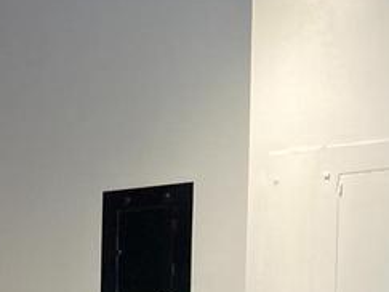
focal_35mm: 118
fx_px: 1325
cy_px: 545
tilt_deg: -5.4
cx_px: -51
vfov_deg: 11.5
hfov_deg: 16.2
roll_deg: -0.3
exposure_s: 1/60
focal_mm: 3.99
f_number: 1.8
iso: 125
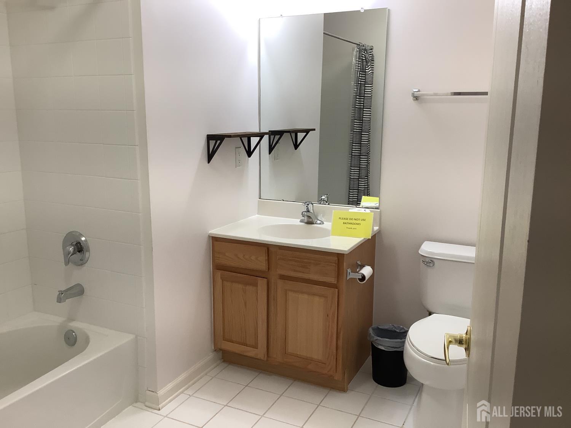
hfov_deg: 58.4
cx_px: 286
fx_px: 511
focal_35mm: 31
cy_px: 214
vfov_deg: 45.4
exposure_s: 1/50
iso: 64
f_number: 2.4
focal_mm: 3.3
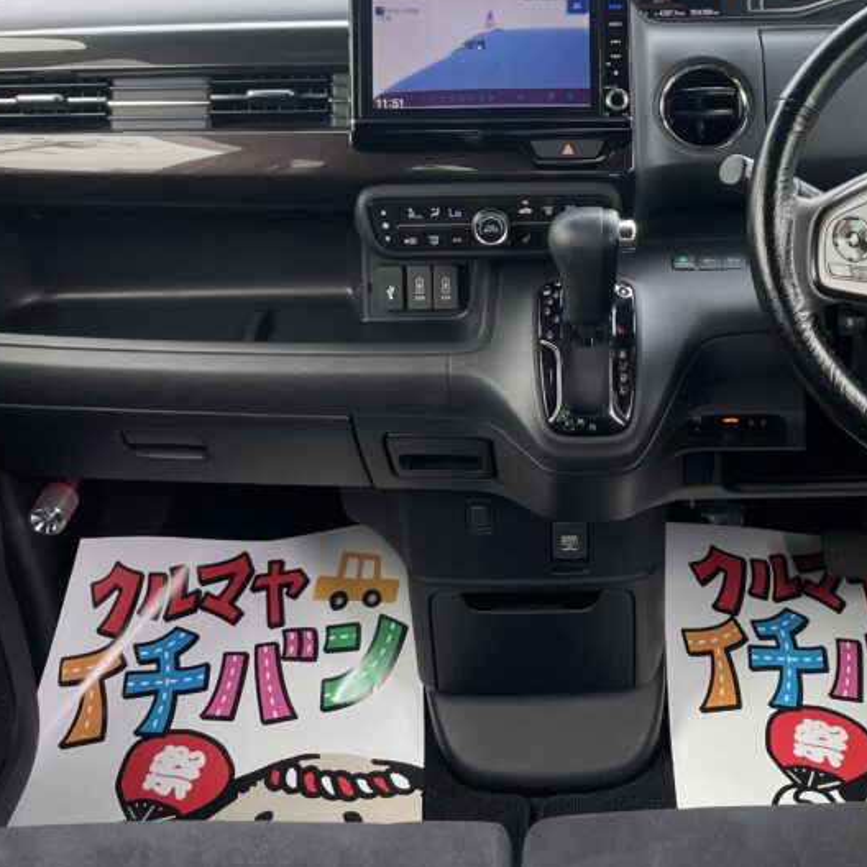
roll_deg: +0.0
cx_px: 576
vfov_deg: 35.5
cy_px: 255
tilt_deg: -24.0
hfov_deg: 35.7
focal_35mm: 47
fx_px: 1332
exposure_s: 1/191
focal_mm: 4.2
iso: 40
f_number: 1.6
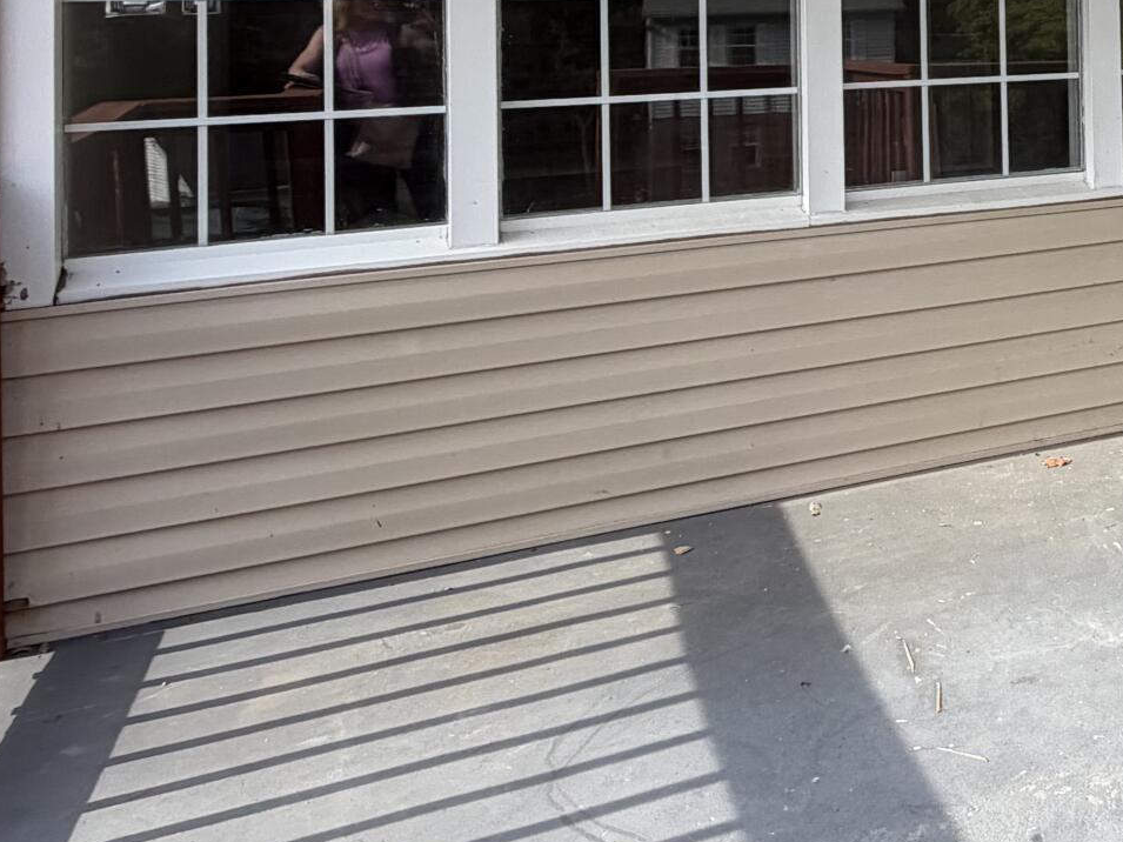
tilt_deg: +1.2
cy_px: -39
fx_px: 1427
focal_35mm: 44
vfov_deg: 30.1
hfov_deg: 36.5
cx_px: 1230
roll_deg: +1.3
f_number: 2.2
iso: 40
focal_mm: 2.22
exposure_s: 1/638
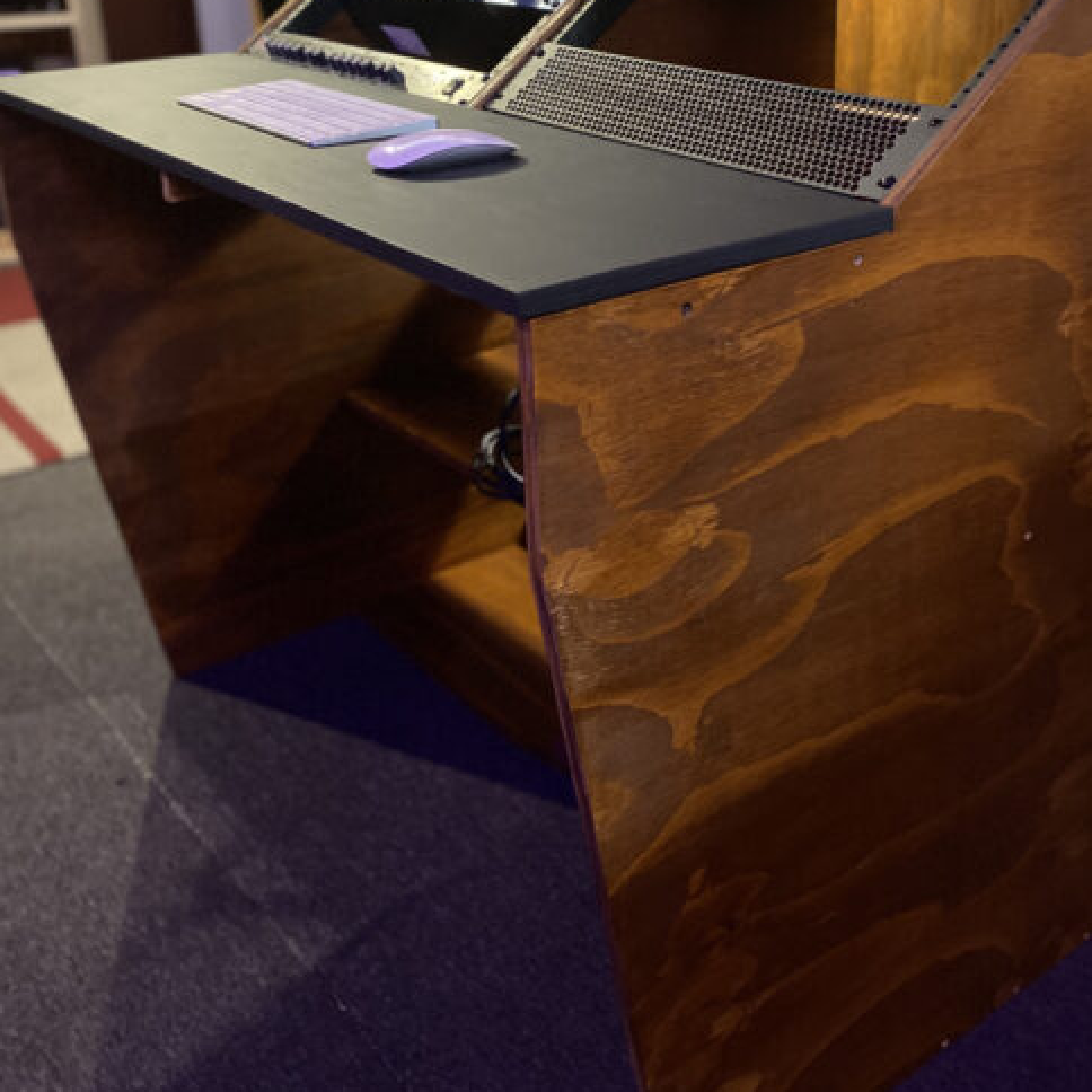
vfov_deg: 43.5
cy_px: 399
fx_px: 1356
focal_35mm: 38
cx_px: 623
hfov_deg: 43.7
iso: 800
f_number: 1.8
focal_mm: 4.25
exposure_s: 1/24
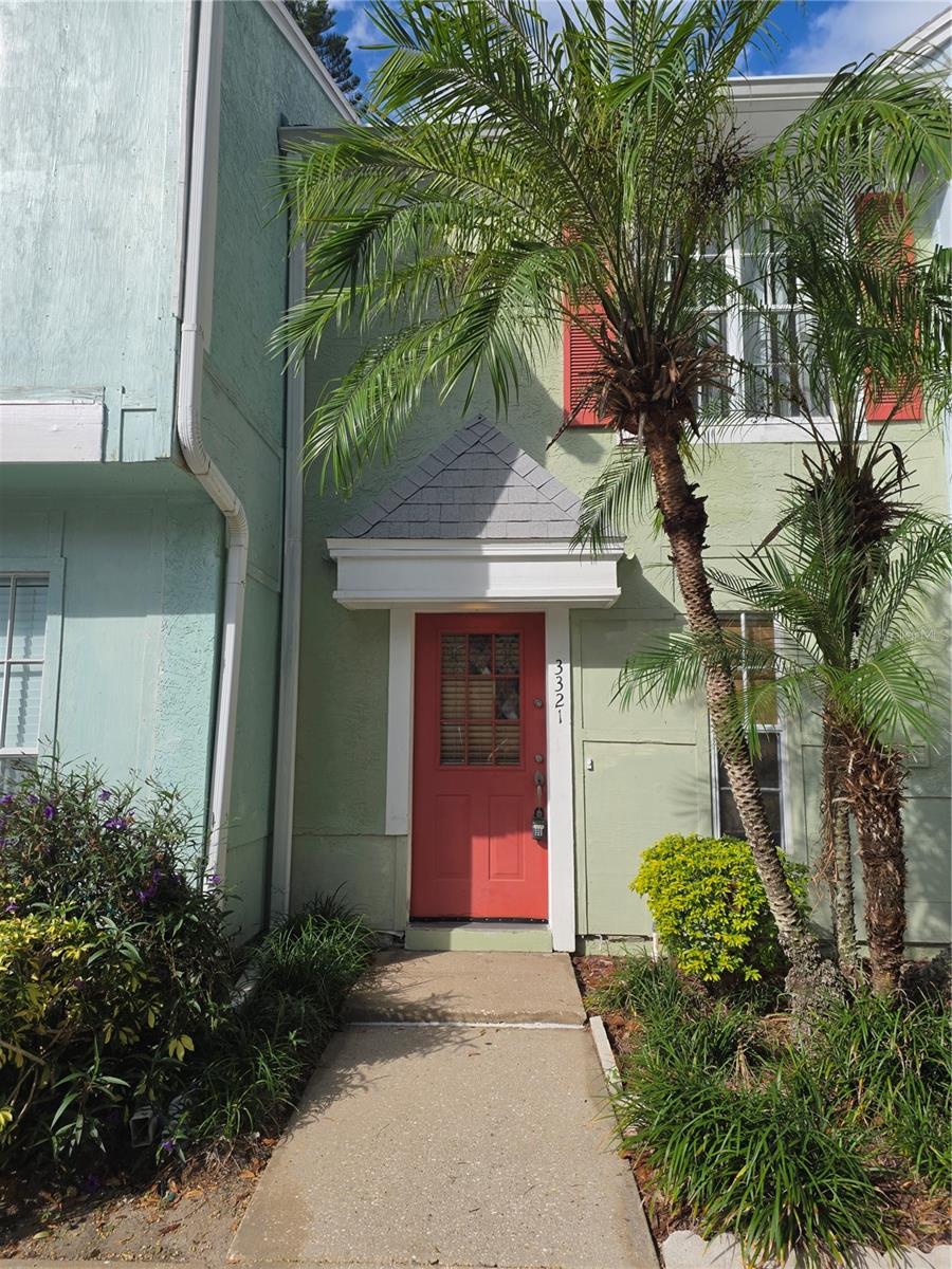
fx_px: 843
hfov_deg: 58.9
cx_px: 476
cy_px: 634
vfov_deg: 73.9
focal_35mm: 23
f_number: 1.7
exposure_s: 1/5775
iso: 80
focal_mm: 6.25
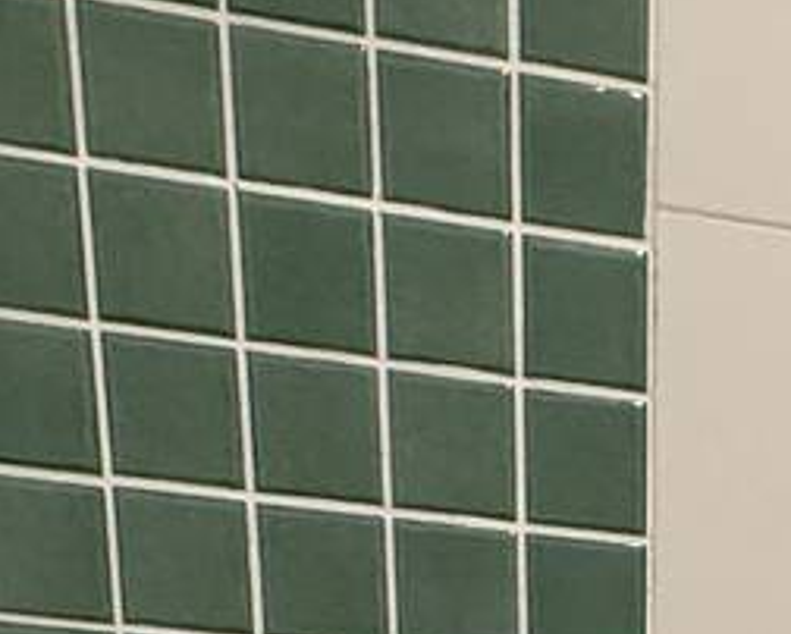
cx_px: 998
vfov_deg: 13.9
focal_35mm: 78
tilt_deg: -19.3
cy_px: 1519
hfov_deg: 22.2
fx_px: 1827
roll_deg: -3.9
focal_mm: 2.22
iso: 320
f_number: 2.2
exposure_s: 1/60
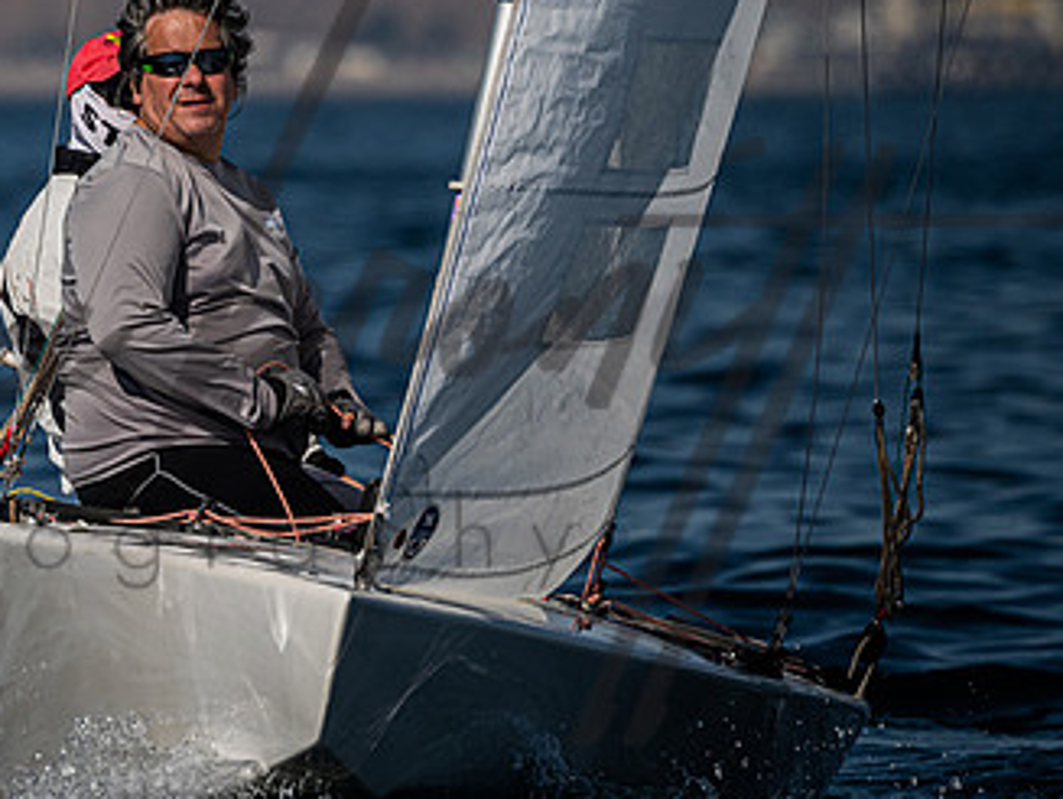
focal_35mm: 907
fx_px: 27883
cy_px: 102
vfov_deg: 1.6
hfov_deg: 2.2
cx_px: 212
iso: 400
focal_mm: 400
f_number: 5.6
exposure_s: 1/8000
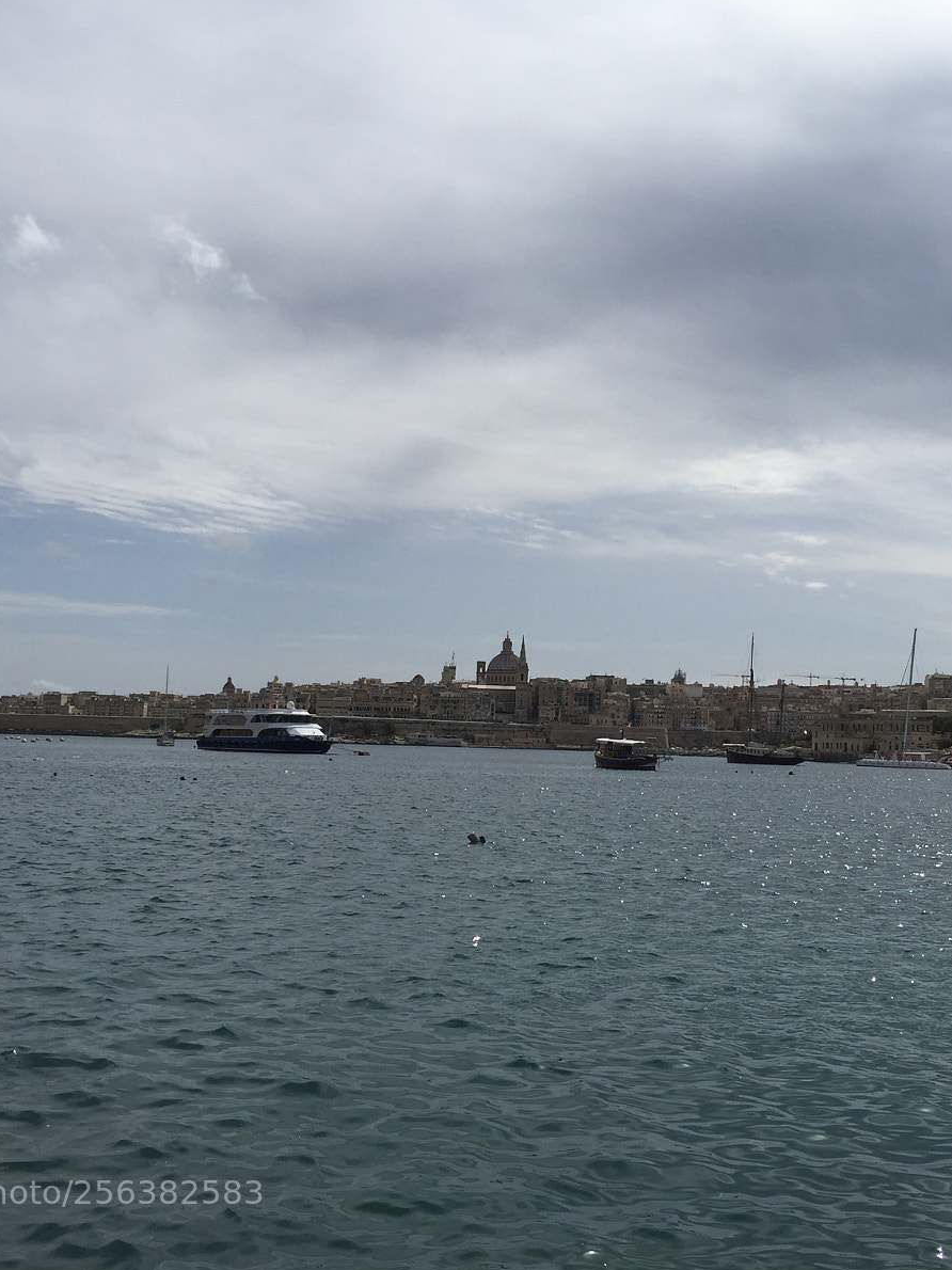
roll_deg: -2.6
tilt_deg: +4.7
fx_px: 1431
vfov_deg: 47.9
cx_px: 558
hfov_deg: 36.7
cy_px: 636
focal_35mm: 39
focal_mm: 4.15
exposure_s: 1/5650
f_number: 2.2
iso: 32
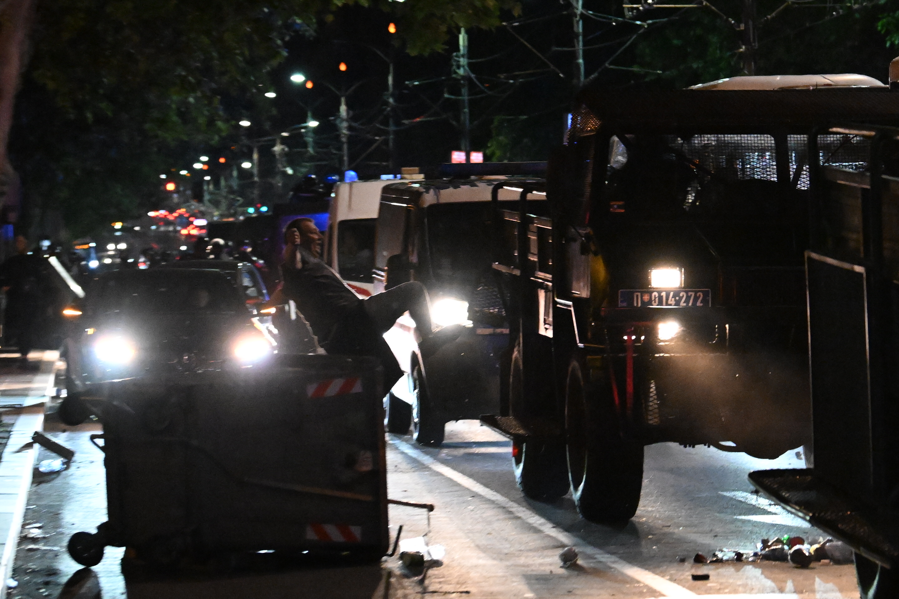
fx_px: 3546
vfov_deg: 9.7
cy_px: 300
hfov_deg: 14.4
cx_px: 450
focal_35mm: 142
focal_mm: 95
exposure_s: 1/250
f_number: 4
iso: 10000
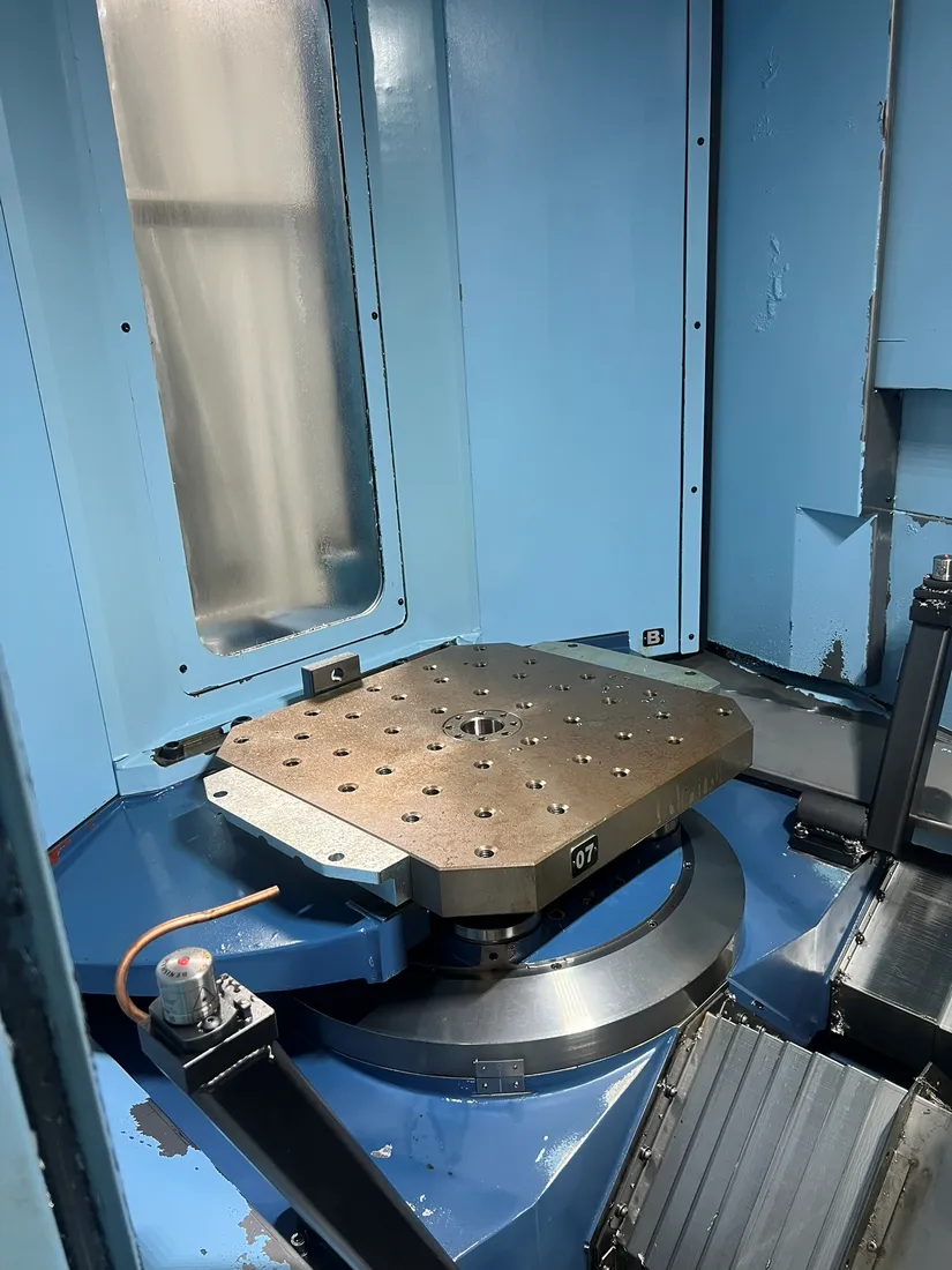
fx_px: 953
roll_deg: +5.2
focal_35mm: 26
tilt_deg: -18.3
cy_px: 635
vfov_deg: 67.3
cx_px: 476
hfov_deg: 53.1
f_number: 1.5
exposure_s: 1/60
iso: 100
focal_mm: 5.7
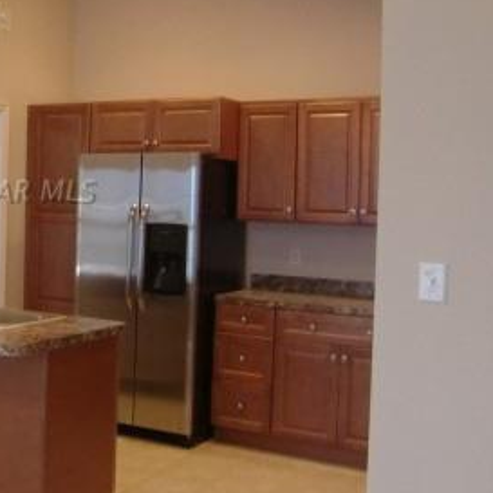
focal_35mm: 58
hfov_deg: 27.5
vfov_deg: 29.5
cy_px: 190
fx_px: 935
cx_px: -20
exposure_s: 1/60
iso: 400
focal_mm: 4.9
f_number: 2.6
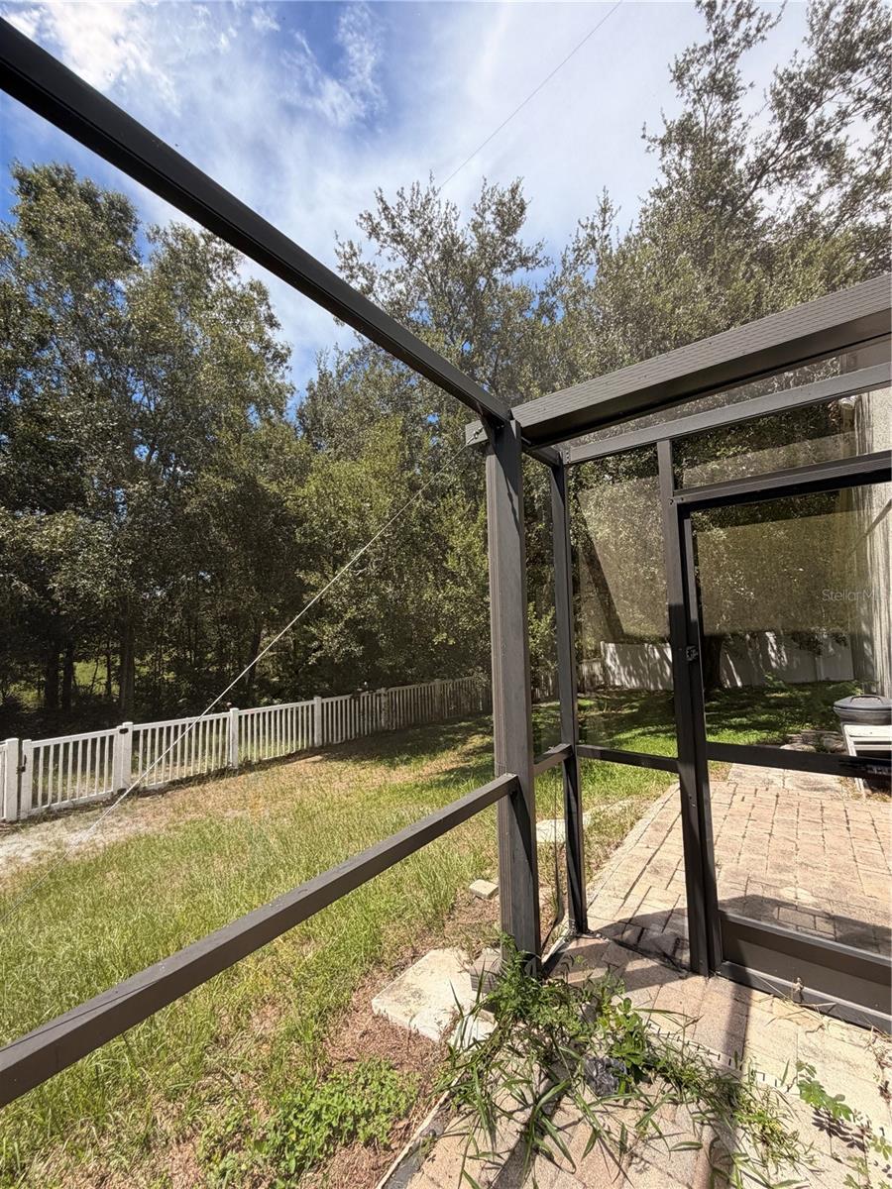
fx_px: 481
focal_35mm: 14
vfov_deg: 102.1
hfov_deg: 85.7
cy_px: 594
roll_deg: +1.3
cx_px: 446
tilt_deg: +4.4
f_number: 2.2
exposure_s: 1/672
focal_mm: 2.22
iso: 40
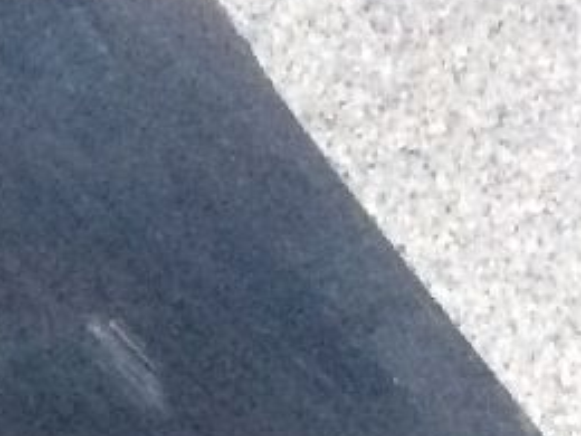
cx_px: -909
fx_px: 3592
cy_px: 1290
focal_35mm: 214
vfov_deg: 6.4
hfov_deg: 8.3
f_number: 2.2
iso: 320
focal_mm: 4.15
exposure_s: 1/33
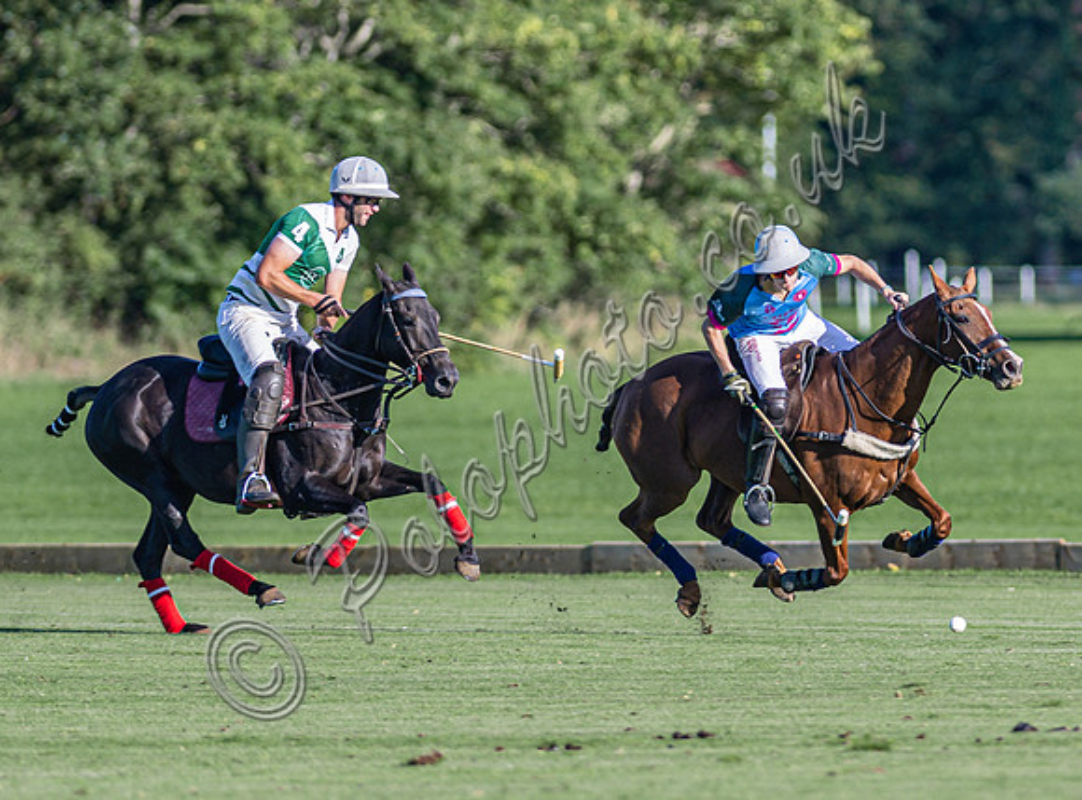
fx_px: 26849
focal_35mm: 863
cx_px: 870
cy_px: 316
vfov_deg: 1.7
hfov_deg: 2.3
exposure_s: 1/1600
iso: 160
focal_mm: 300
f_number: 3.2
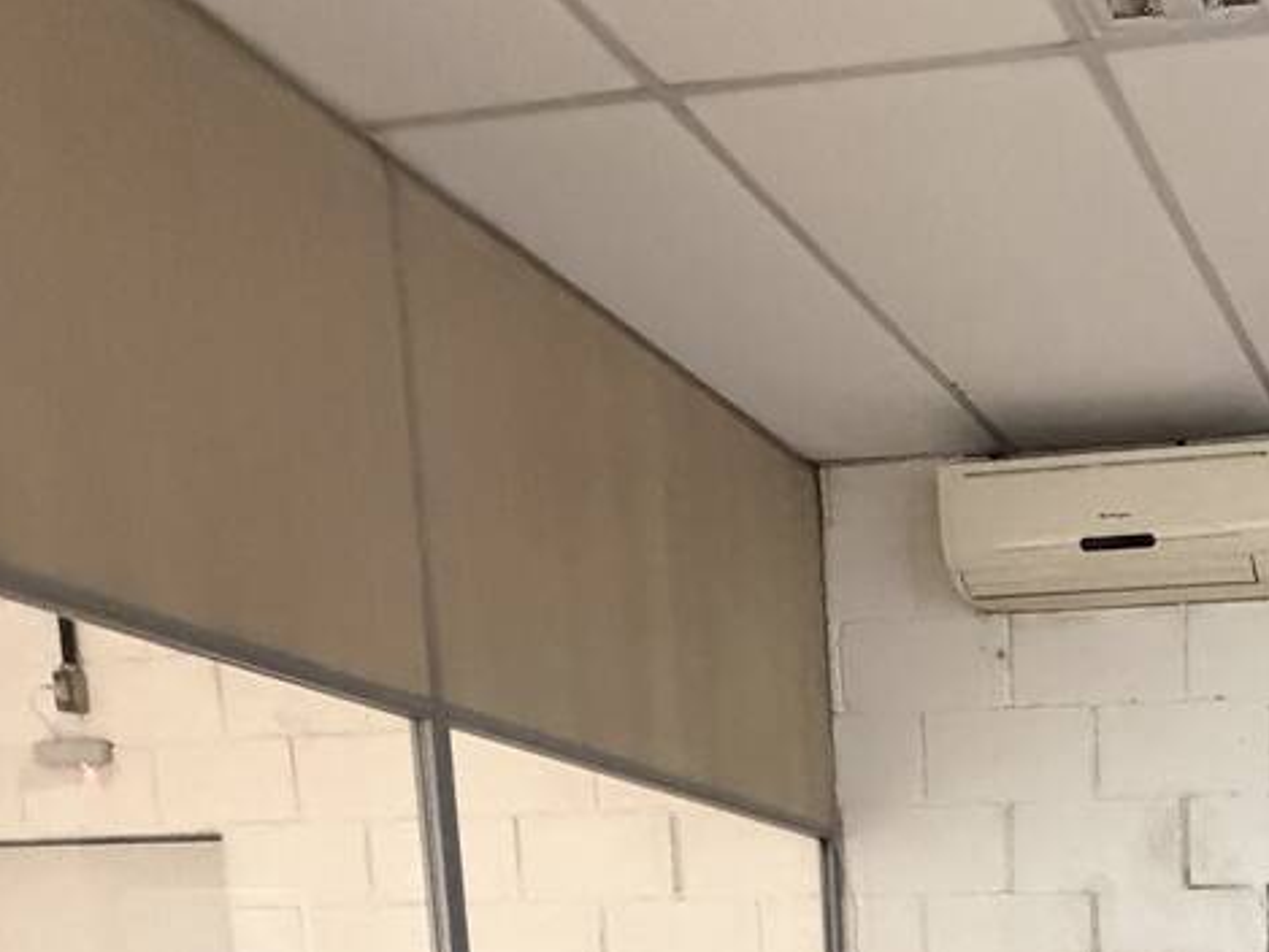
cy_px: 1328
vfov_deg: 26.7
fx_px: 1577
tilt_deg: -7.5
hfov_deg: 36.8
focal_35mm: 43
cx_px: 1404
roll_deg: -0.4
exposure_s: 1/60
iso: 800
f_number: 2.2
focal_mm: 2.22
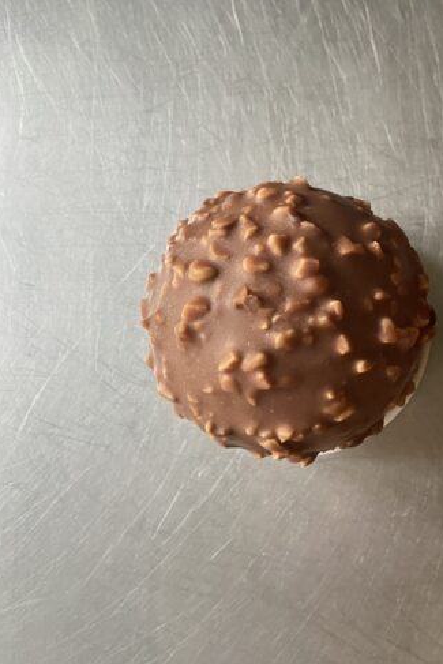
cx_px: 425
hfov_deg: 33.4
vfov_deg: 51.9
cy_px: 330
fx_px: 682
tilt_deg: -84.2
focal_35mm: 37
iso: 500
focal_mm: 4.25
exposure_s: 1/60
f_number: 1.8
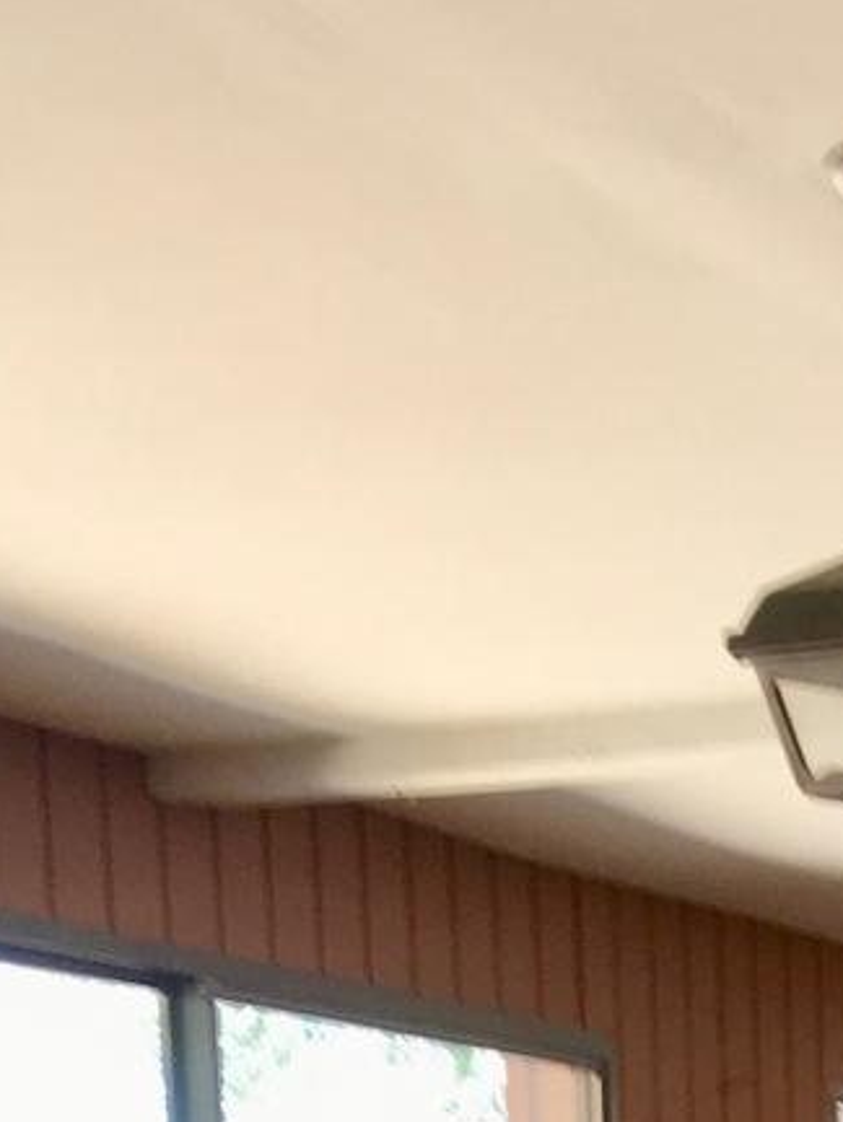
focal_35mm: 134
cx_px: 1541
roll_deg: +0.6
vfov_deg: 12.4
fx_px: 4349
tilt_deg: -14.4
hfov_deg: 10.4
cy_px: 2459
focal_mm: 4.15
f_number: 2.2
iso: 25
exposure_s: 1/30
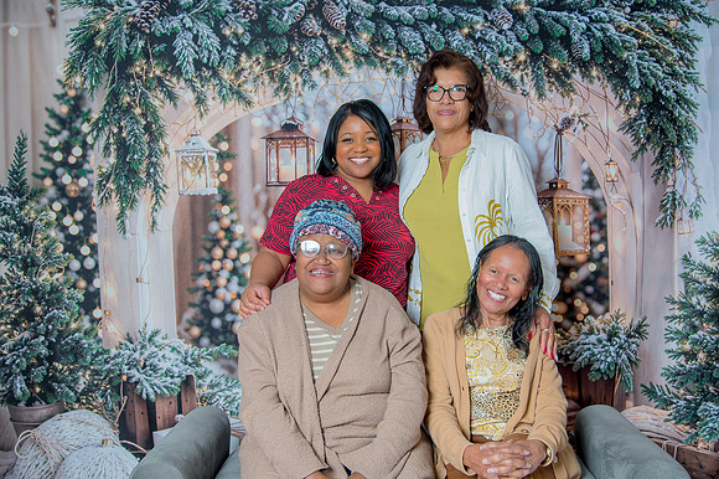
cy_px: 234
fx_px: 793
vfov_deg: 33.6
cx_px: 356
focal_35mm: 40
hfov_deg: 48.8
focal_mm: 38
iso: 100
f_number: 4
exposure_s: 1/200
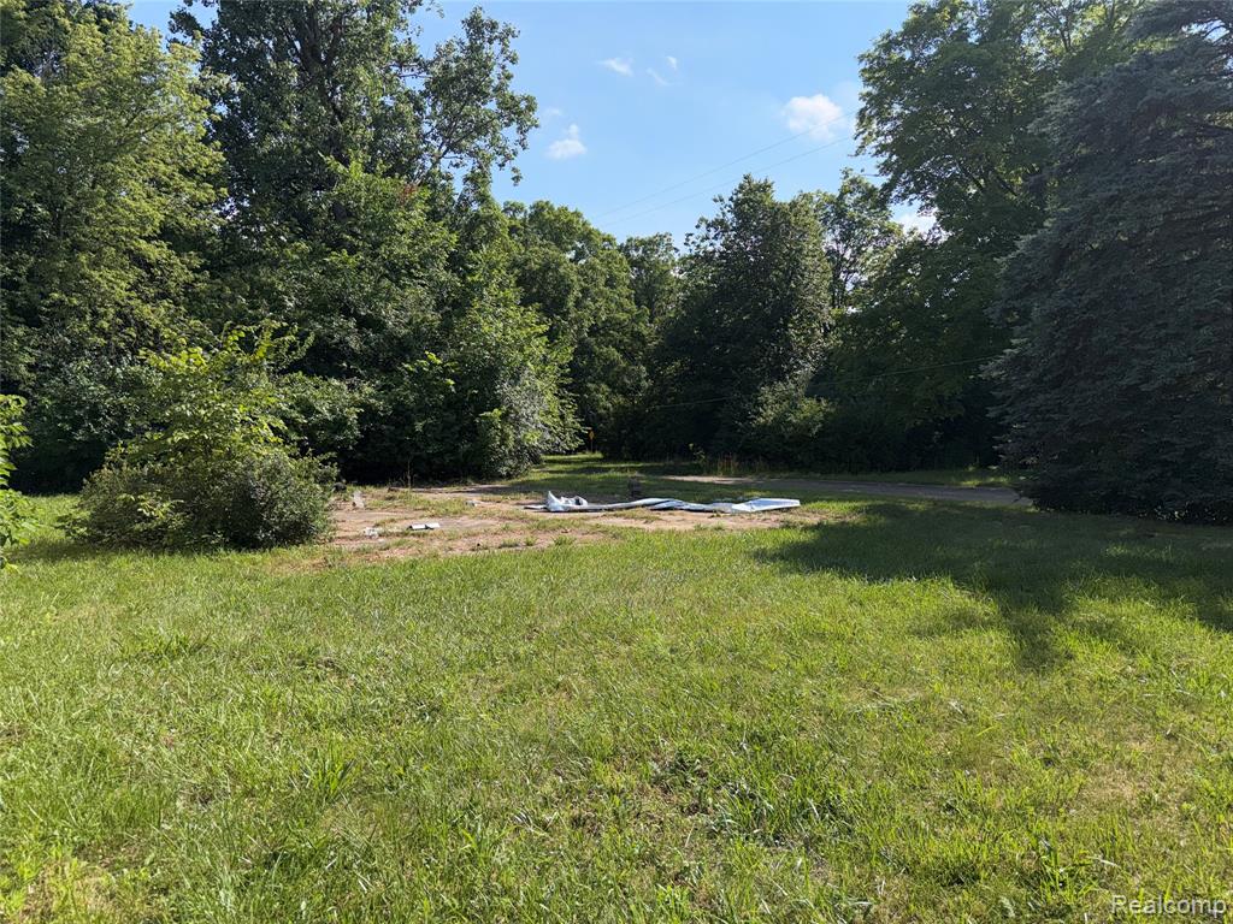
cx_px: 616
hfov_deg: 71.6
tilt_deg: -1.5
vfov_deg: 56.8
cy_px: 462
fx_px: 855
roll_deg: -0.1
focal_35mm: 24
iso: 50
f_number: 1.78
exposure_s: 1/8130
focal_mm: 6.76
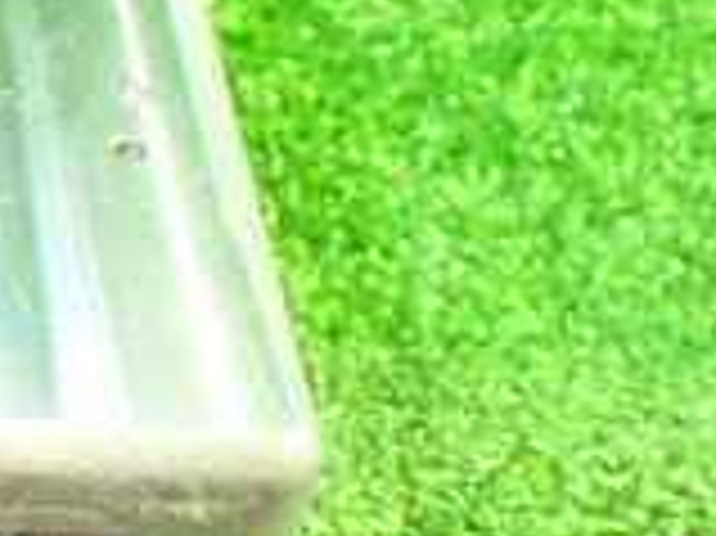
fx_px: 2336
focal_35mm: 113
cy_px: 459
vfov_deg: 13.0
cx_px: -563
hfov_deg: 15.2
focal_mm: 5.4
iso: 1600
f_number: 2.3
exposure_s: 1/30
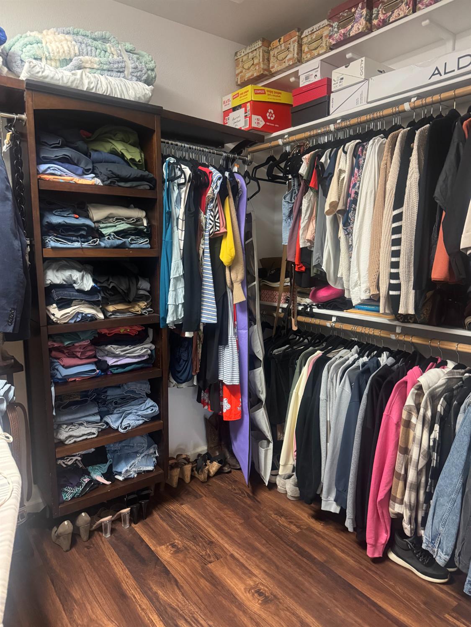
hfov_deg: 56.8
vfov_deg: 71.6
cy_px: 314
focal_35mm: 24
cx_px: 236
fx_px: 435
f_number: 1.78
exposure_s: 1/40
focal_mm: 6.76
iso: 640
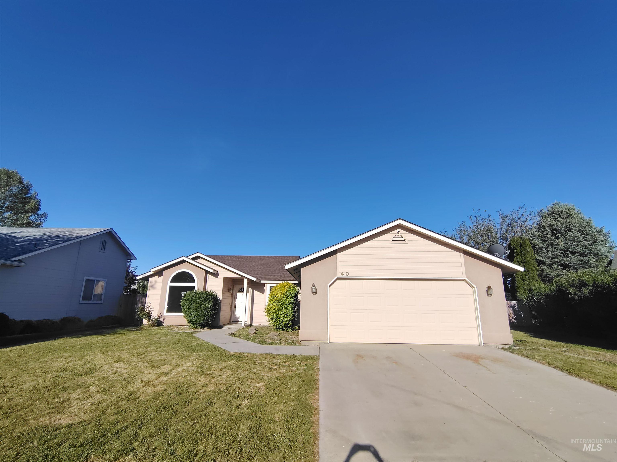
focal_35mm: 16
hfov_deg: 94.5
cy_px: 231
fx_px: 285
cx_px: 308
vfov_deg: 78.1
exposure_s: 1/1697
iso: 100
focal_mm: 2.13
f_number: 2.2
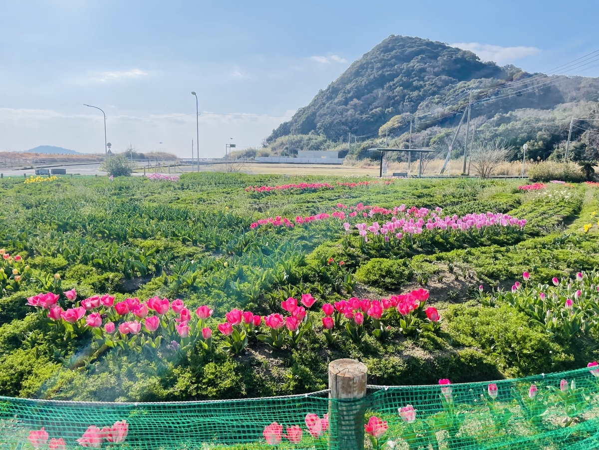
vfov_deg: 53.1
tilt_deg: -8.6
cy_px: 225
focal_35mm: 26
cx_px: 300
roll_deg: -1.7
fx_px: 450
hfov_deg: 67.3
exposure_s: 1/5814
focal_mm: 4.2
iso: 32
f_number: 1.6
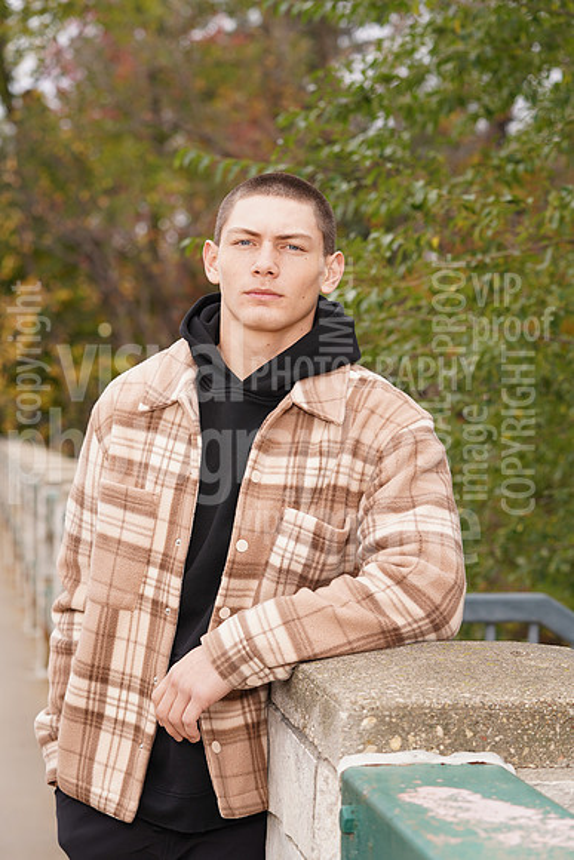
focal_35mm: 82
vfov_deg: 24.8
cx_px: 287
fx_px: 1960
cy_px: 430
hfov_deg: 16.7
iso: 100
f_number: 4.5
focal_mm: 82
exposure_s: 1/125
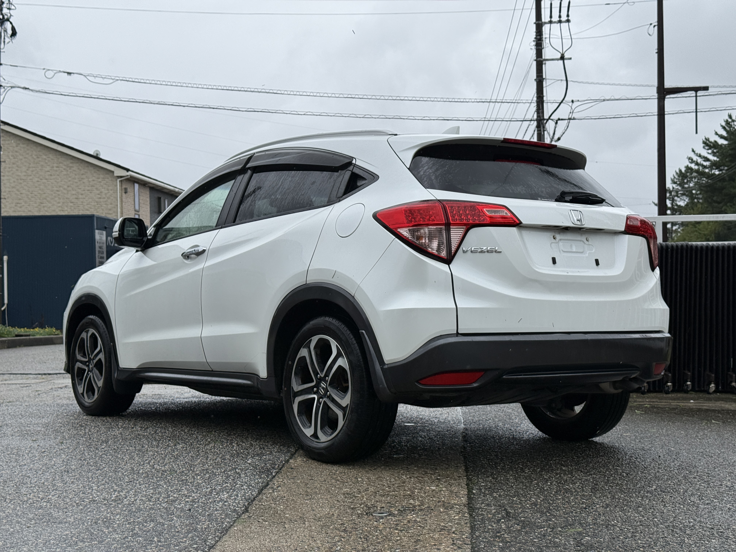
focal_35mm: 48
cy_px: 276
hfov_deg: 39.7
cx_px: 368
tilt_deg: +1.5
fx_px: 1021
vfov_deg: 30.3
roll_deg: +1.5
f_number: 1.78
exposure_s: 1/2762
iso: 64
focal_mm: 6.76
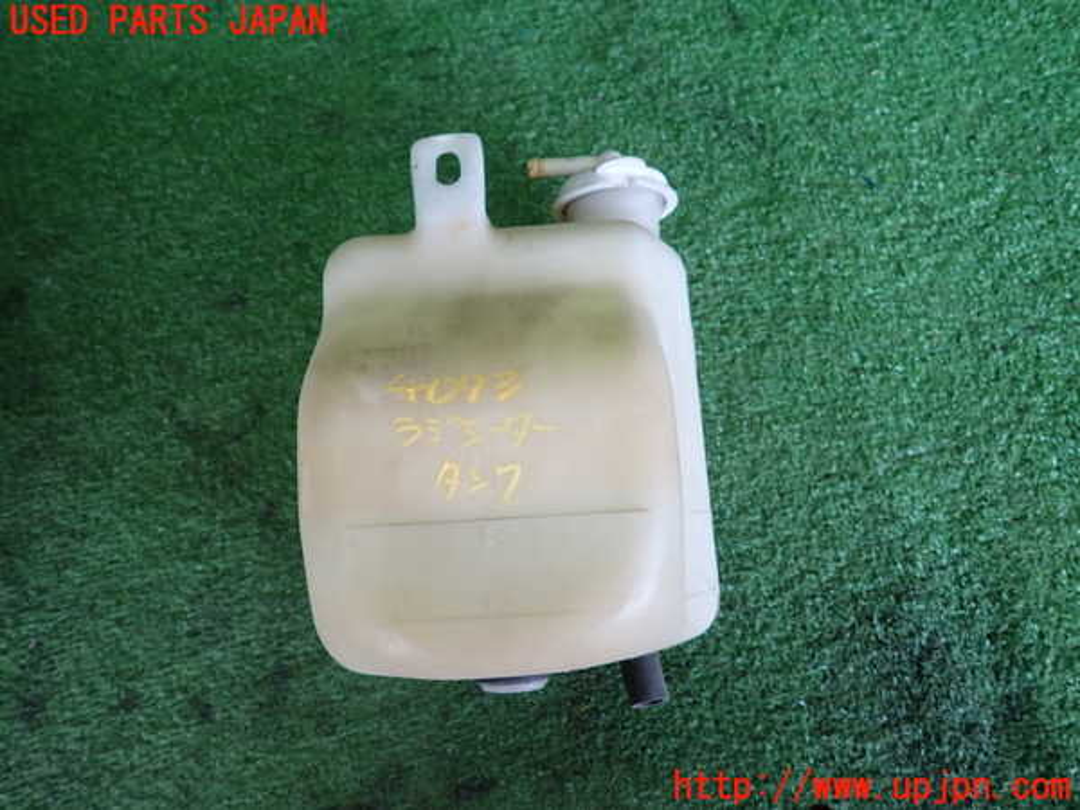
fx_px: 780
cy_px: 405
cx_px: 540
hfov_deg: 69.4
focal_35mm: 25
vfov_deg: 54.9
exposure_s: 1/50
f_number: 2
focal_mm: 4.5
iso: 200
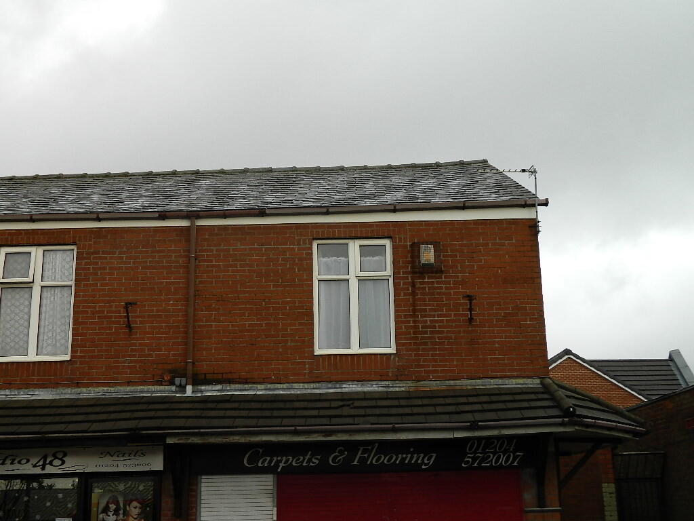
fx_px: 942
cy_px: 260
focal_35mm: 47
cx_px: 347
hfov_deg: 40.4
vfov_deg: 30.9
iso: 80
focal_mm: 8.4
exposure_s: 1/100
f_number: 3.6
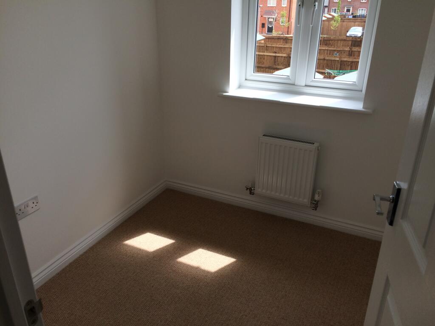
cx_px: 218
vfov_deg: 48.2
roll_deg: -0.2
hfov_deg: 61.7
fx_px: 364
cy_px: 163
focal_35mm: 29
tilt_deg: -24.2
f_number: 2.2
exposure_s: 1/432
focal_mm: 4.15
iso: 32
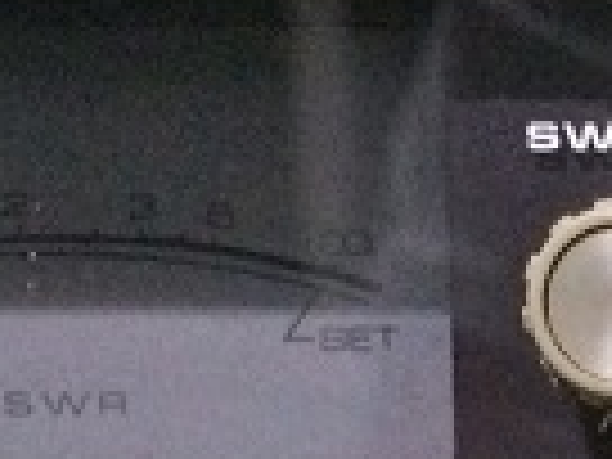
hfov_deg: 10.9
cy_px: 932
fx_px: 3006
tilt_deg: -12.5
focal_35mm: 170
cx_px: 1071
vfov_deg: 8.3
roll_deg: +0.1
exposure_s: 1/15
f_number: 2.2
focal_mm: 4.15
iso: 400
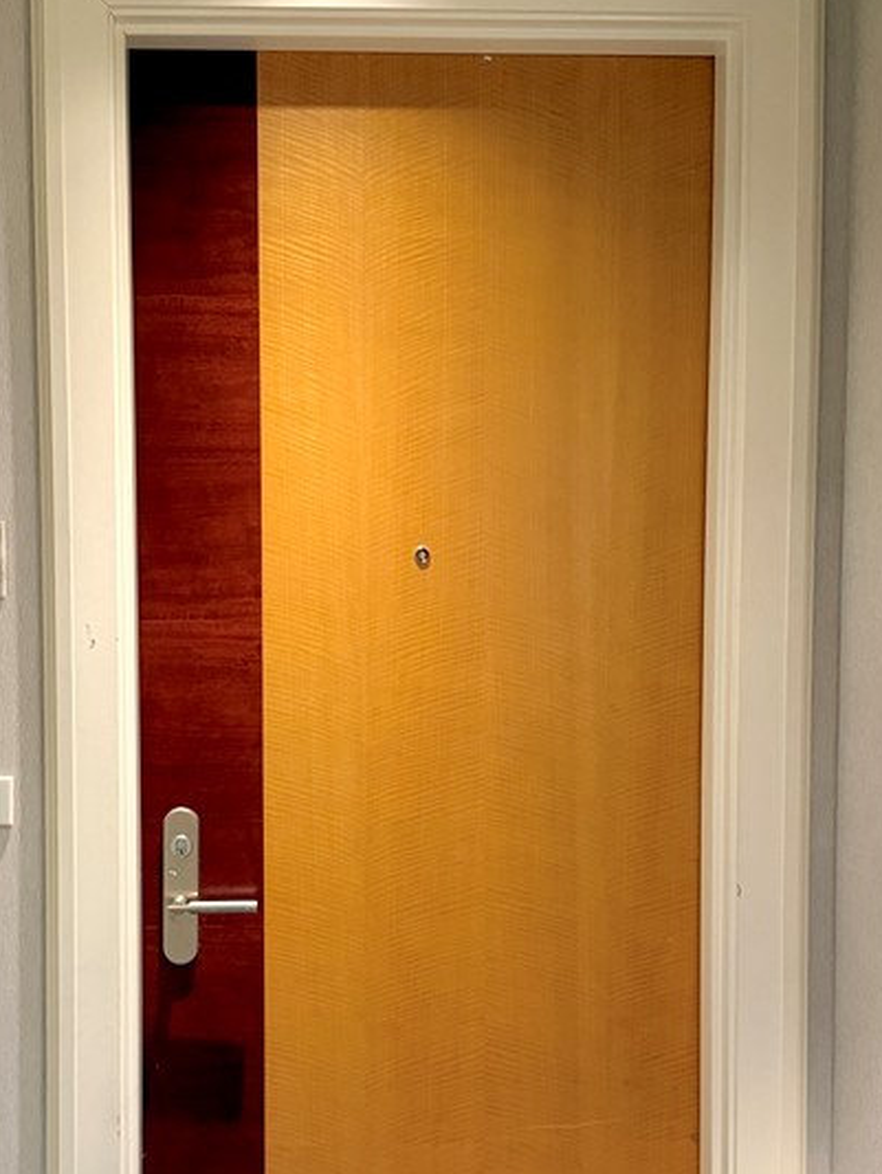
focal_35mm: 46
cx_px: 348
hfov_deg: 31.4
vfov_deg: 41.0
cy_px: 723
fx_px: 1561
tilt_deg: -3.7
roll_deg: +0.6
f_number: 1.78
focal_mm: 6.76
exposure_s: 1/40
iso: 640
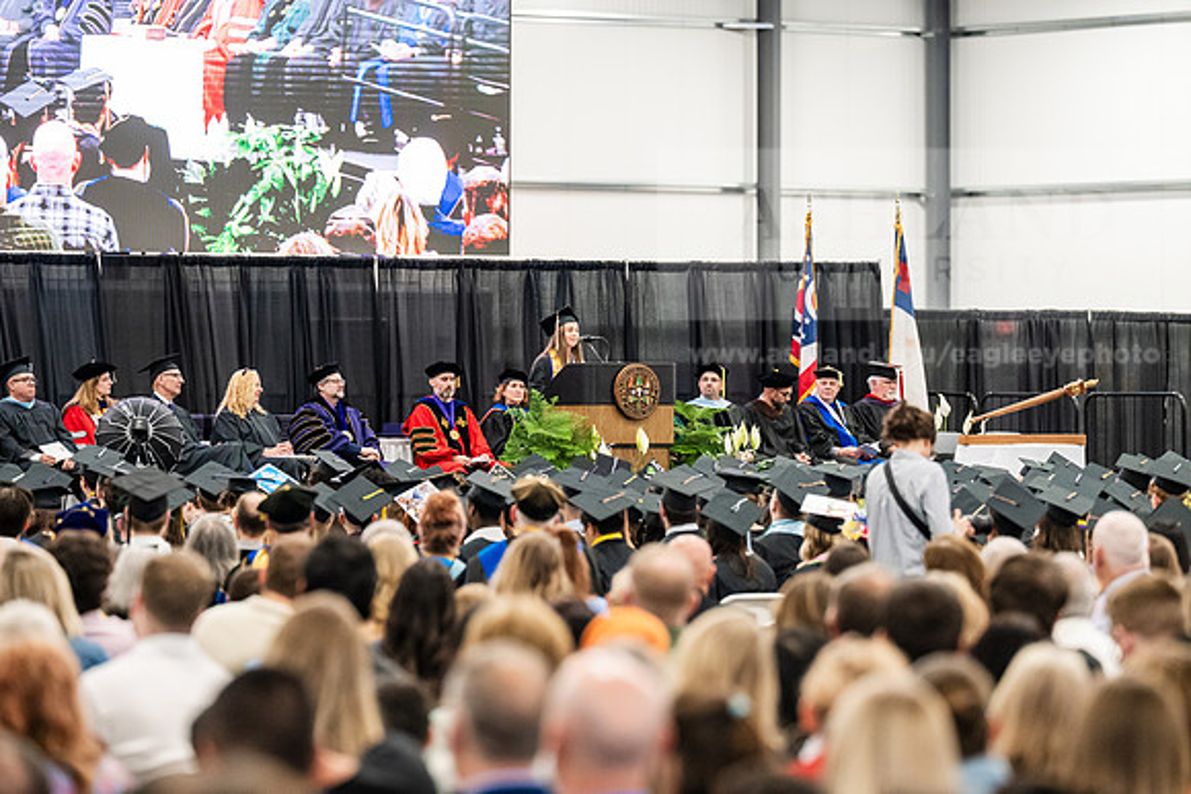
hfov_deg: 10.3
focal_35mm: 200
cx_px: 596
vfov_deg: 6.9
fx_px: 6618
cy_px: 397
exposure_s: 1/200
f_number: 4
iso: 5000
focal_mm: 200
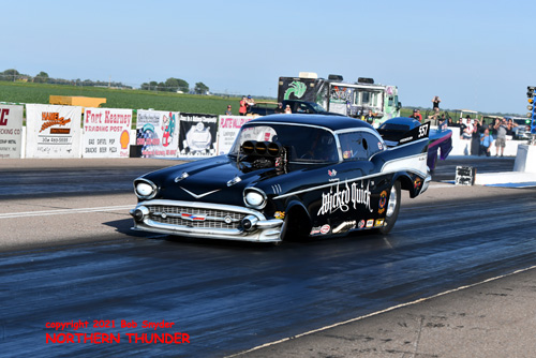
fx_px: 1564
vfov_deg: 13.1
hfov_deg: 19.4
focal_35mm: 105
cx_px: 268
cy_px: 179
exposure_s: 1/1250
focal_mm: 70
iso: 160
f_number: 5.6
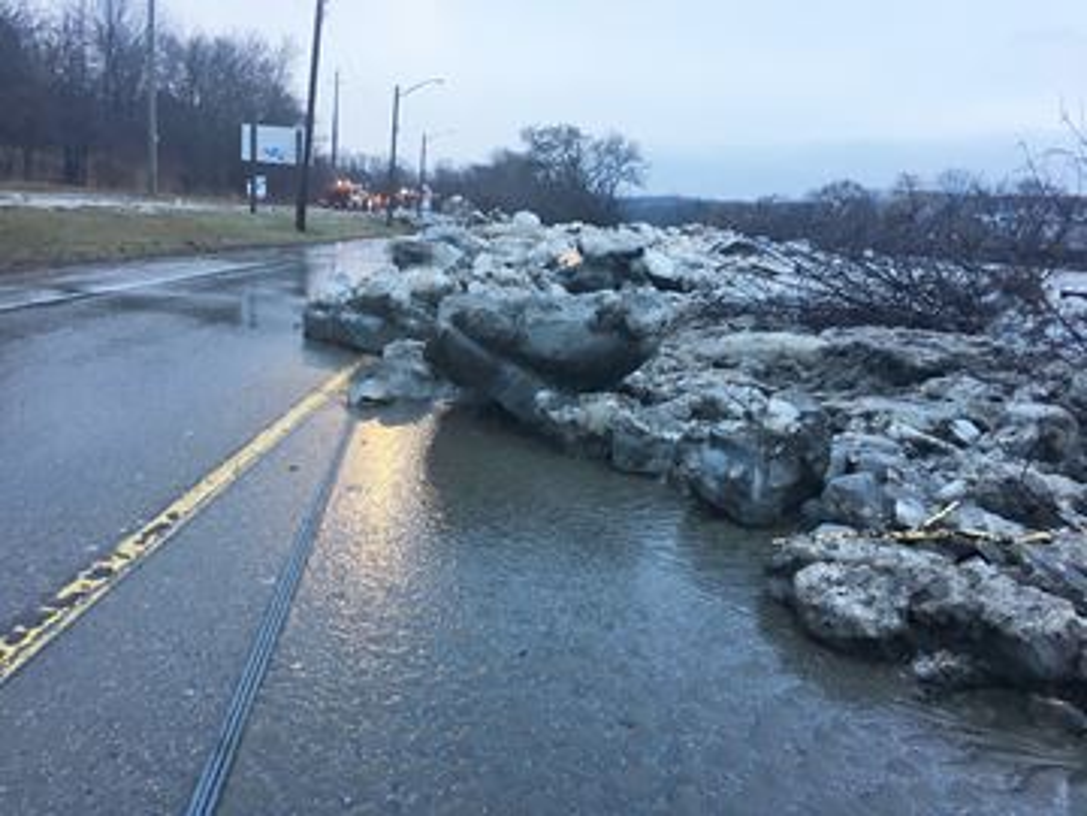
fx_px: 911
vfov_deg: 48.2
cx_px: 544
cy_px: 408
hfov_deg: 61.7
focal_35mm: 29
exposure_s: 1/30
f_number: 2.2
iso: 64
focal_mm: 4.15
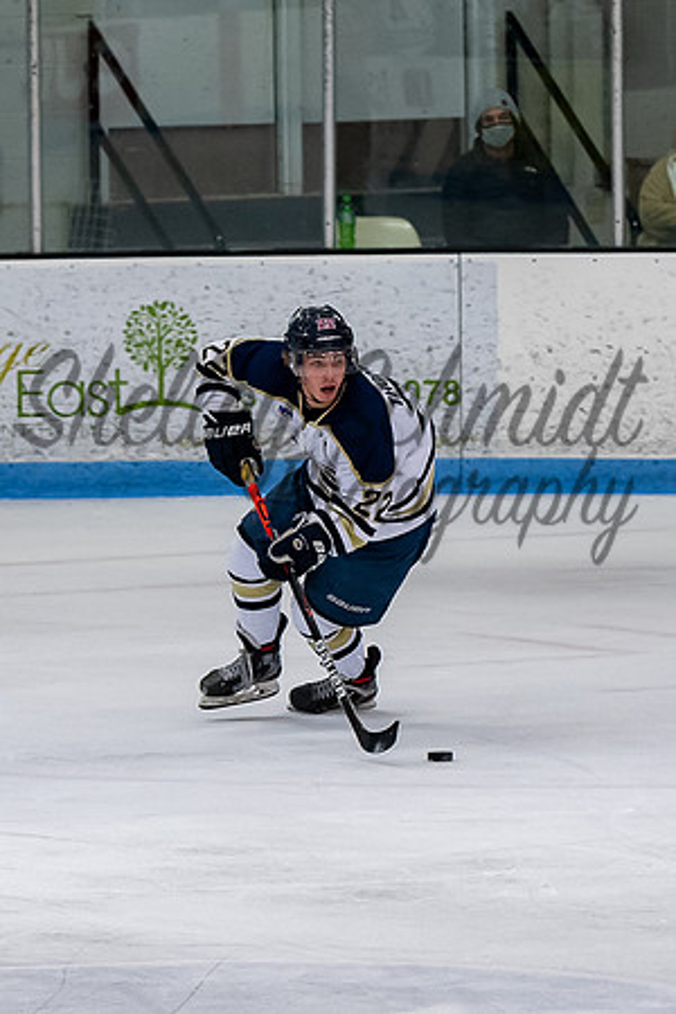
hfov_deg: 3.5
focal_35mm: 394
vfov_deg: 5.2
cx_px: 296
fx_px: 11083
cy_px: 408
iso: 1800
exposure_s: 1/800
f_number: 3.5
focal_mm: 122
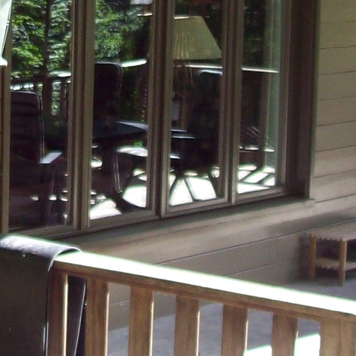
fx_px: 1489
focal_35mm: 128
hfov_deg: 13.3
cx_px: -58
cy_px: -6
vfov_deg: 13.4
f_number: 2.7
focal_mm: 6
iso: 80
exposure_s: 1/117
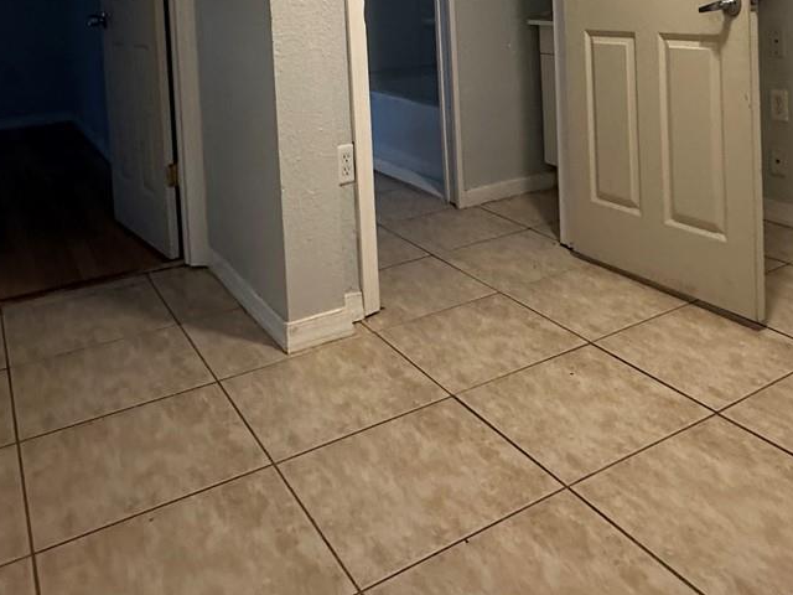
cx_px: 501
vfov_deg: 37.1
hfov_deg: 52.0
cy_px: 21
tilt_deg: -2.8
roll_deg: +2.6
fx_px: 802
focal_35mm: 35
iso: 500
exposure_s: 1/60
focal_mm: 2.22
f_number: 2.2
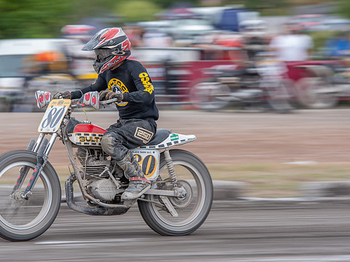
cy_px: 127
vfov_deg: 5.6
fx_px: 2670
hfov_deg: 7.5
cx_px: 143
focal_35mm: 264
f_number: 8
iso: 200
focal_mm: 185
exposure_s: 1/160
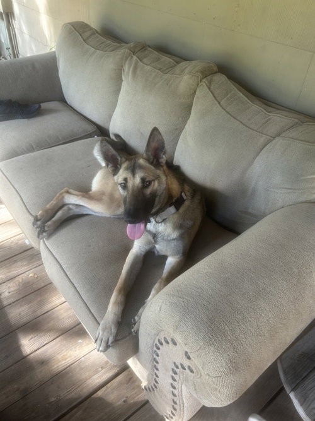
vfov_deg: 67.3
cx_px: 158
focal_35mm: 26
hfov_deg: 53.0
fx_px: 316
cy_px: 210
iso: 80
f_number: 1.5
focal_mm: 5.7
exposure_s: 1/121
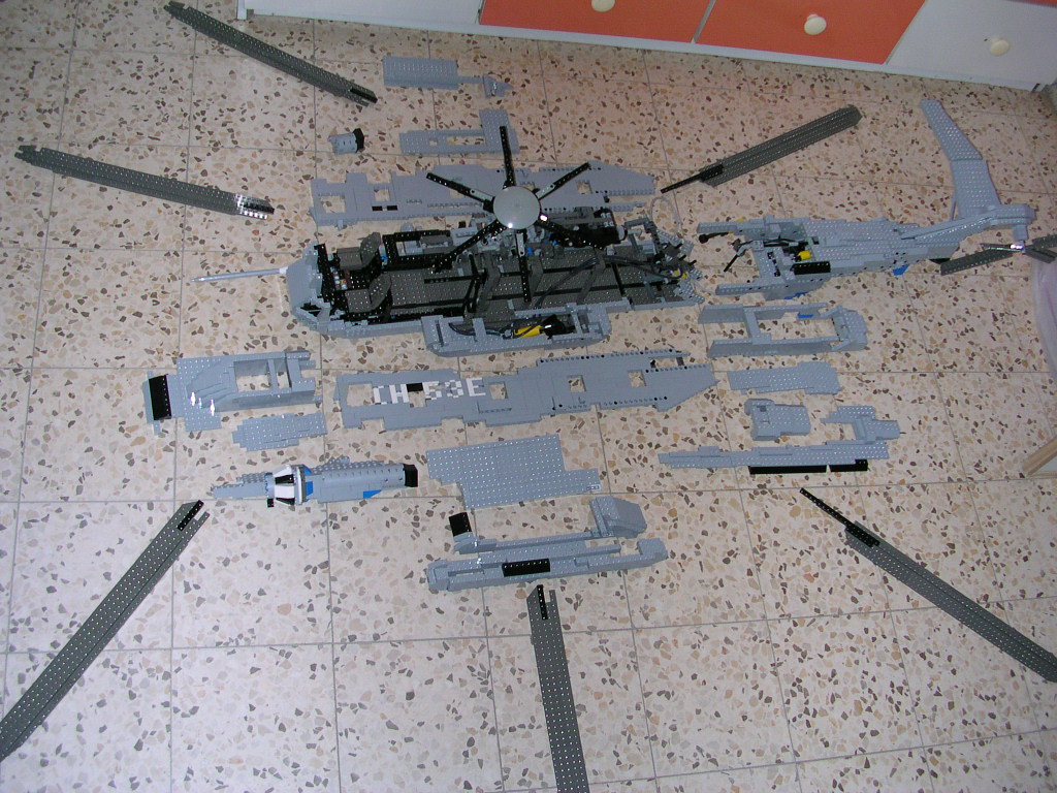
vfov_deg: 38.7
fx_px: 1130
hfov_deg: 50.1
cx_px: 528
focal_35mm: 37
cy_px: 396
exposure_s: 1/60
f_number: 2.7
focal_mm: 5.6
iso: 100
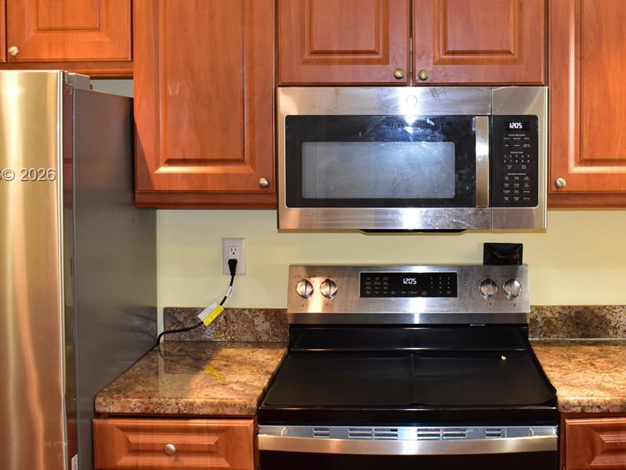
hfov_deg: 40.9
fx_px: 832
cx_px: 394
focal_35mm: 46
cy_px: 176
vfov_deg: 31.4
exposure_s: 1/60
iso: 1600
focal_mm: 18
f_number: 5
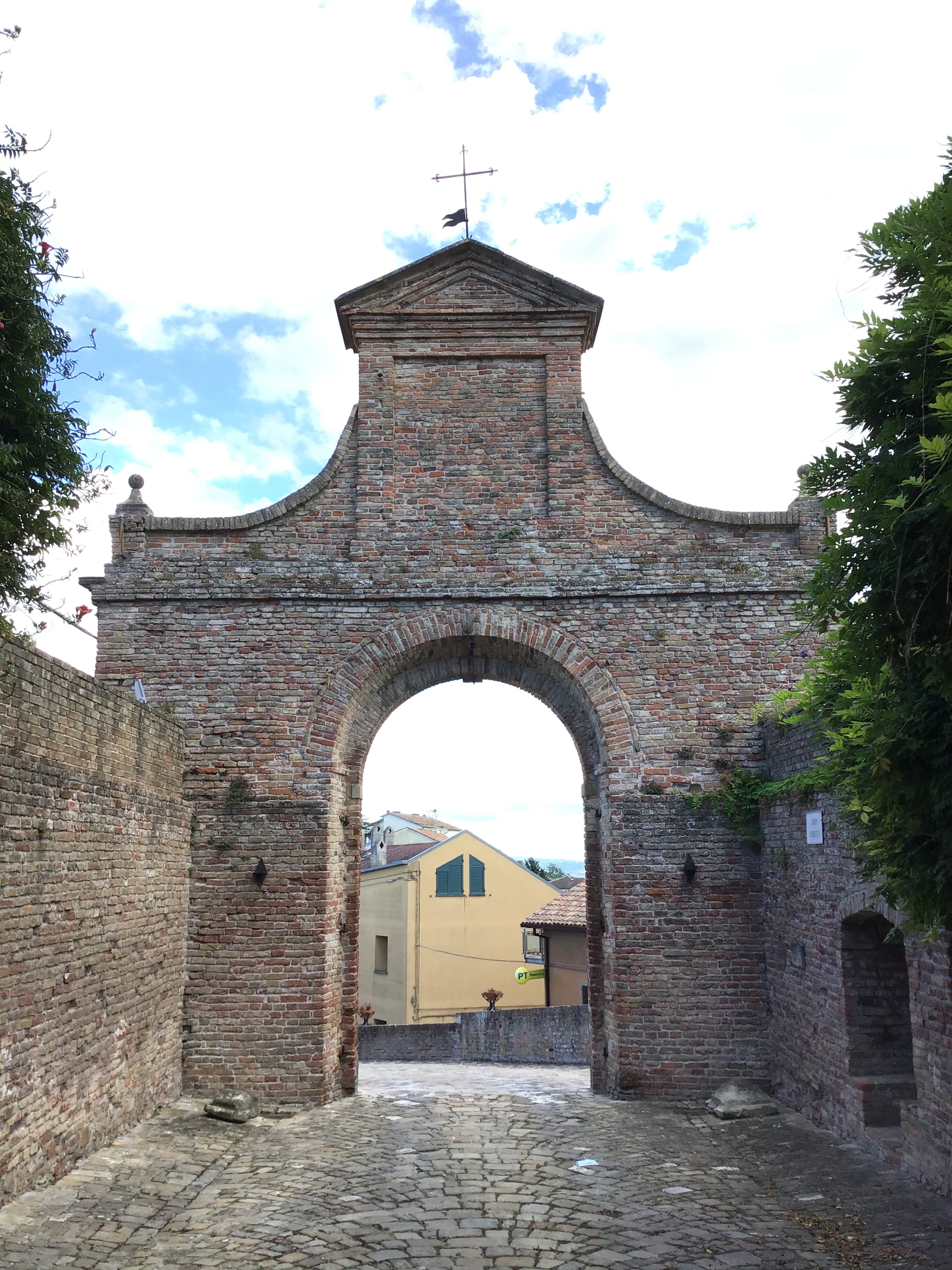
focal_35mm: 31
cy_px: 635
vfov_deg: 58.4
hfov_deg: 45.4
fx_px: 1137
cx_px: 476
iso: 25
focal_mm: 3.3
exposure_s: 1/313
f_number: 2.4
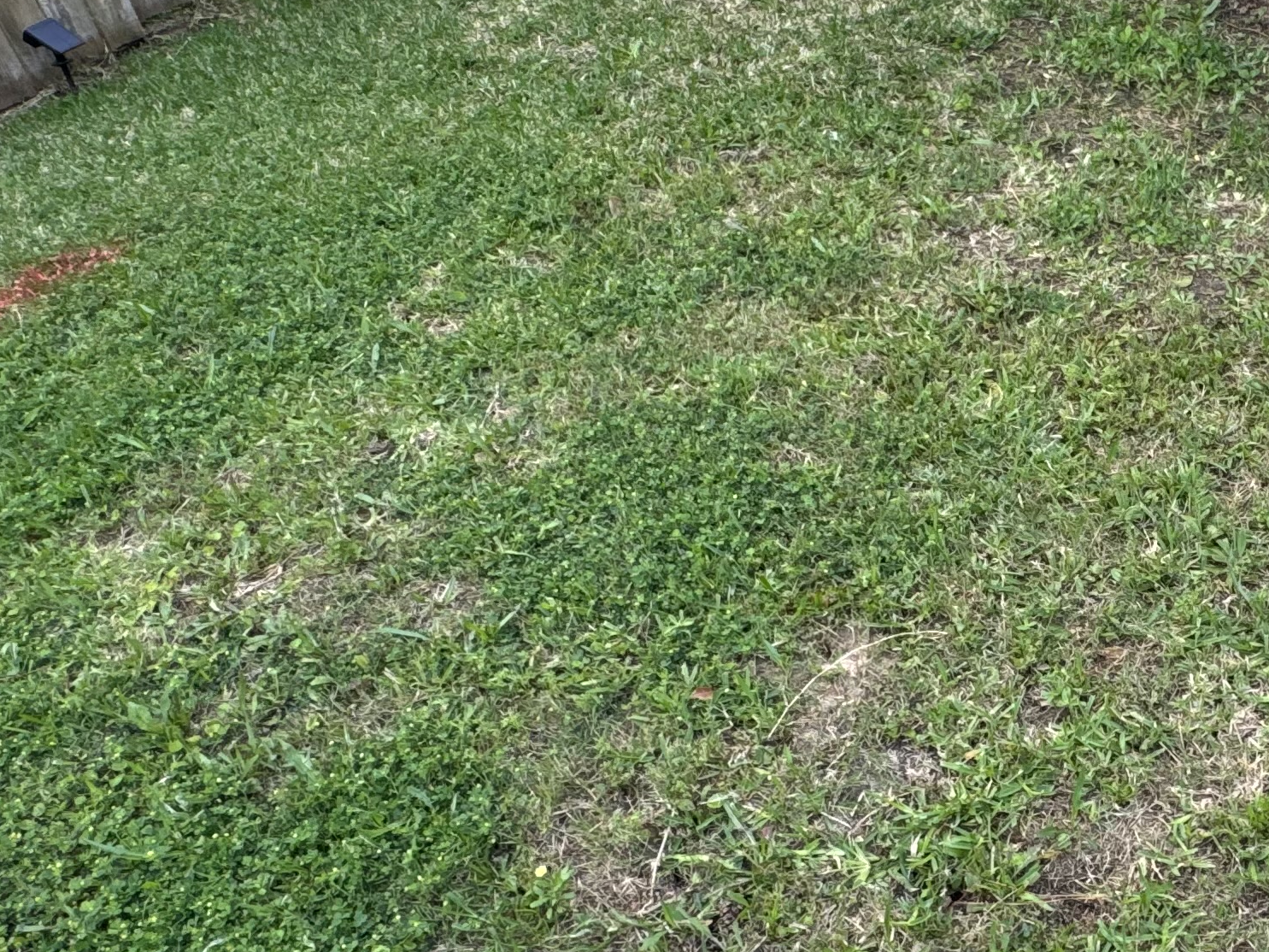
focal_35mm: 38
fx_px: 1393
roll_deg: +4.4
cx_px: 1075
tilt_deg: -42.0
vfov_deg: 37.7
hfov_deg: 45.6
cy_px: 462
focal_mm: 2.22
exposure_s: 1/99
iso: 80
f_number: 2.2
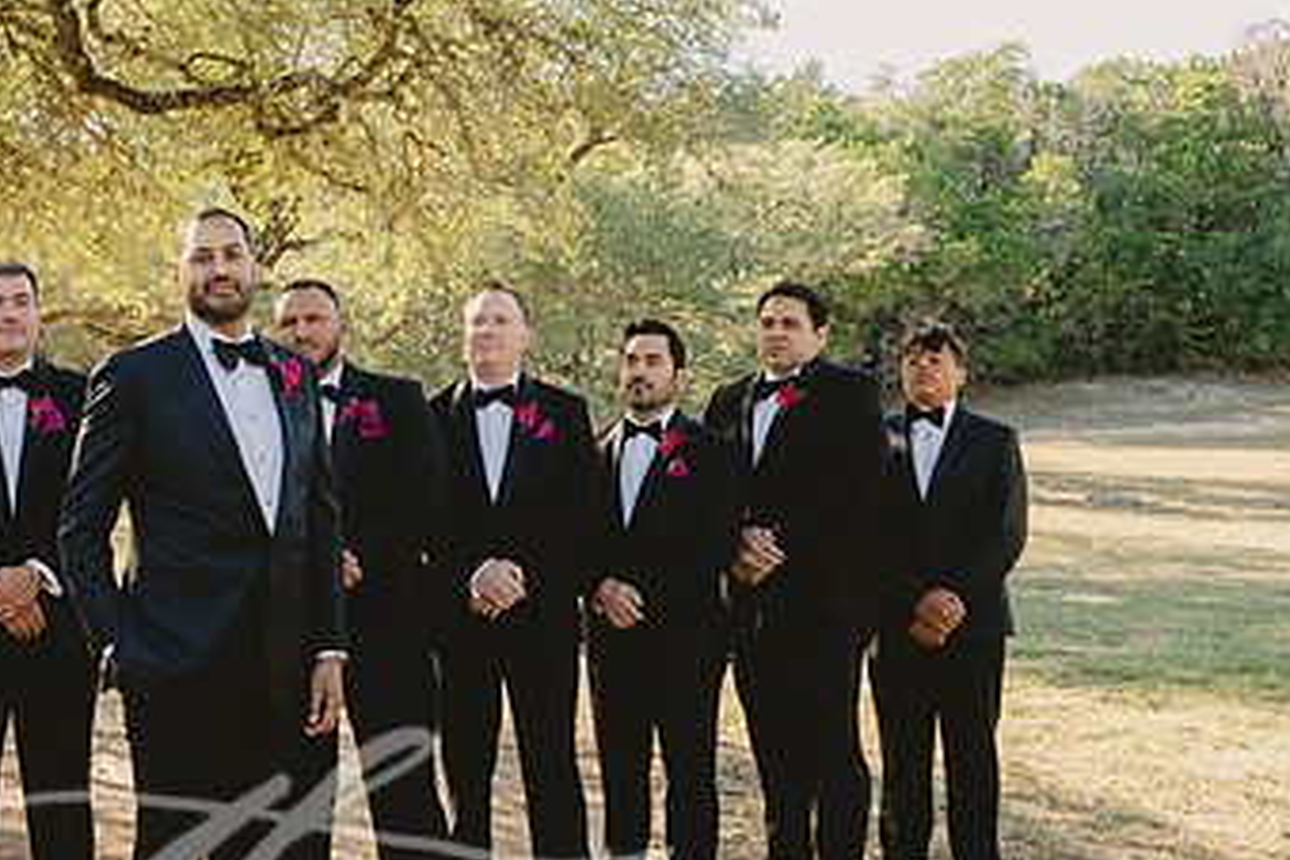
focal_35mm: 45
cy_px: 280
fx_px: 1612
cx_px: 217
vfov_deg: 29.6
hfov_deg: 41.3
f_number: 5
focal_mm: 20
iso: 640
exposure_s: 1/250
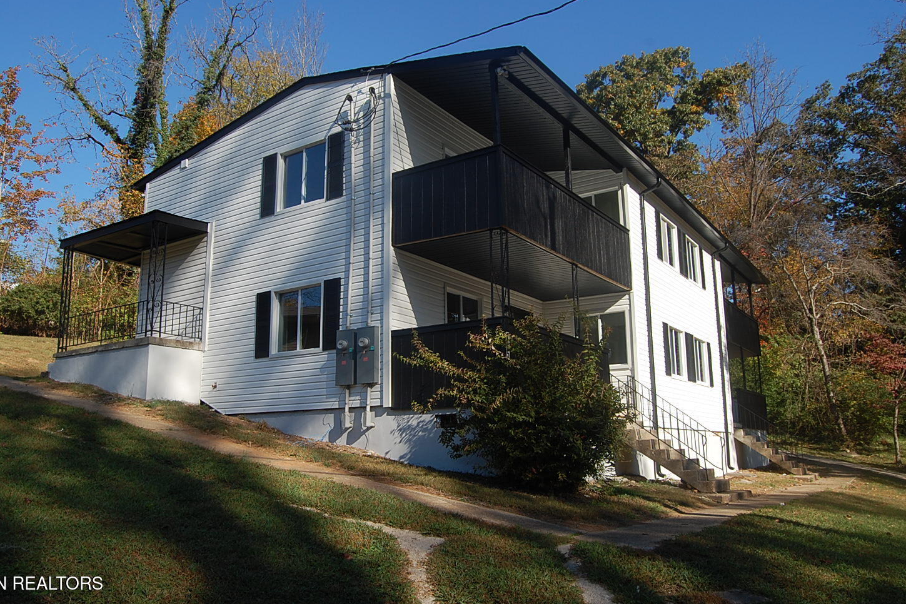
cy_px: 299
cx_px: 439
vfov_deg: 46.4
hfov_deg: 65.5
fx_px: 705
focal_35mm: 28
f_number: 9
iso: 200
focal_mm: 18
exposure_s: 1/320
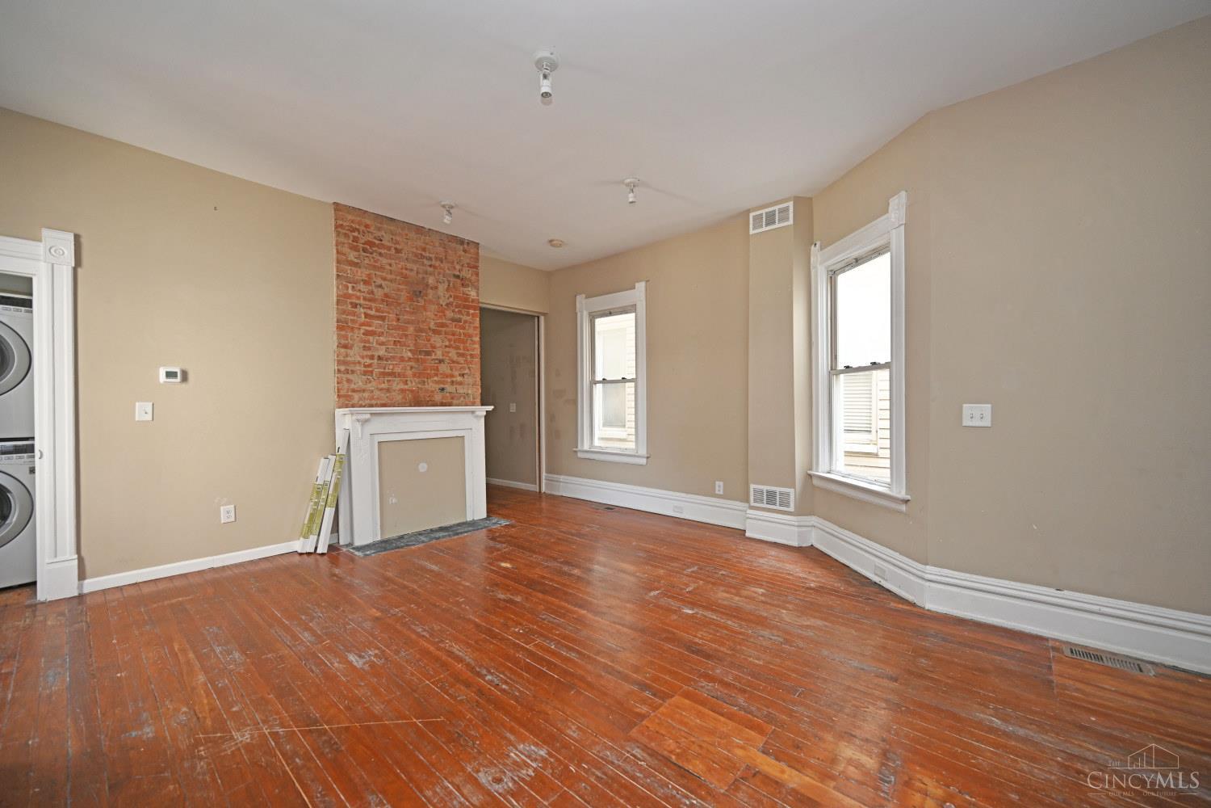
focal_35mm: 14
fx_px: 471
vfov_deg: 81.2
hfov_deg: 104.3
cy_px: 404
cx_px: 606
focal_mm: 14
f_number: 4
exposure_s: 1/60
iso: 200
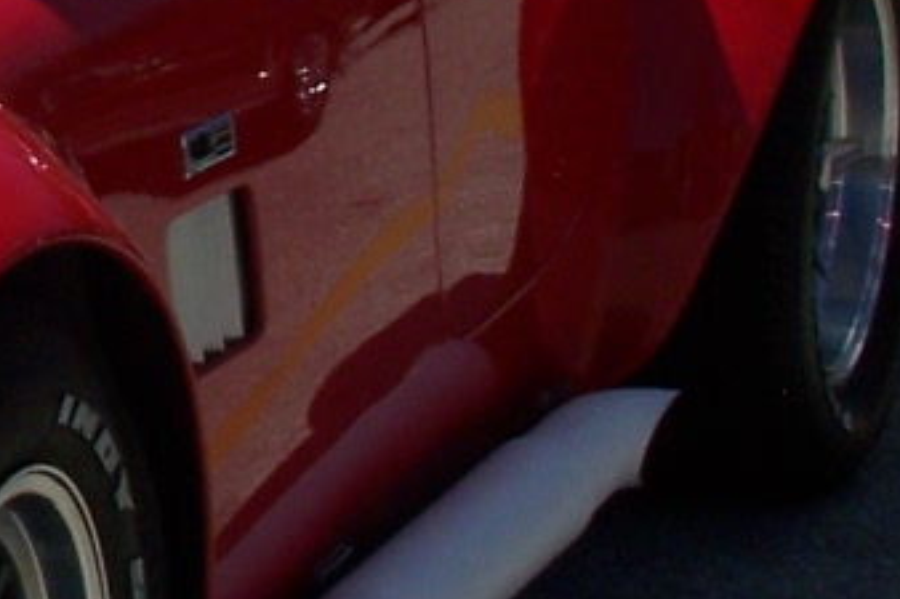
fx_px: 7046
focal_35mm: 282
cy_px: -173
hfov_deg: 7.1
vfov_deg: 4.8
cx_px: -730
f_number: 6.3
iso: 80
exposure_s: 1/640
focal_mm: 9.8
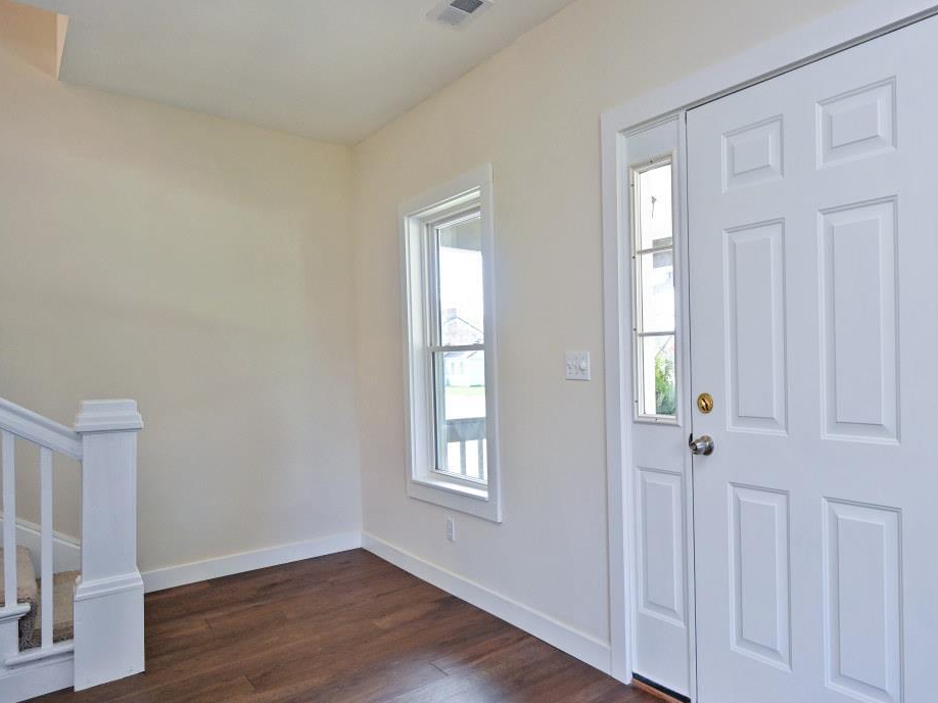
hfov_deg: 70.1
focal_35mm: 22
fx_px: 596
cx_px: 728
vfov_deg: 61.0
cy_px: 363
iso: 250
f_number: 4
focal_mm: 14
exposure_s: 1/60
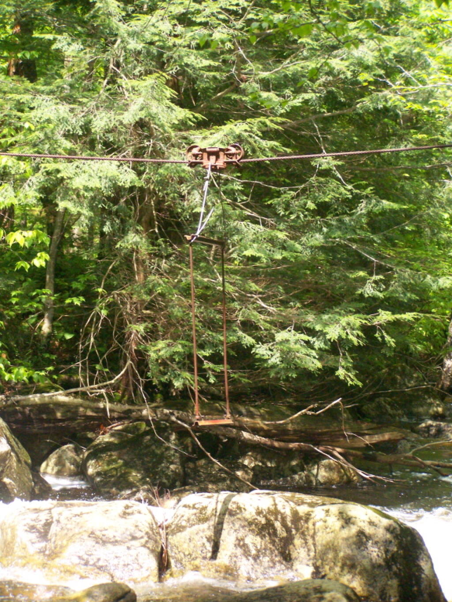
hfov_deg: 12.7
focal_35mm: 117
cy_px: 301
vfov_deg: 16.8
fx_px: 2037
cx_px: 226
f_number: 3.2
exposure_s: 1/800
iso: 400
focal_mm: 19.4
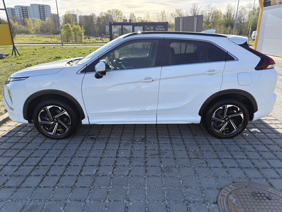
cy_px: 106
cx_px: 141
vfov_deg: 53.1
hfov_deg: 67.3
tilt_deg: -18.5
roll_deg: +0.1
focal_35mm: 26
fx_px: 212
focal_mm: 5.96
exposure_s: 1/1337
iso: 50
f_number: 1.6
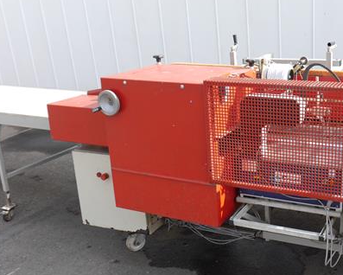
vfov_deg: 34.1
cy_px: 156
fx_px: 447
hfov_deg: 40.9
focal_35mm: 44
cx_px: 254
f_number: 5.6
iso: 160
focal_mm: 14
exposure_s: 1/200
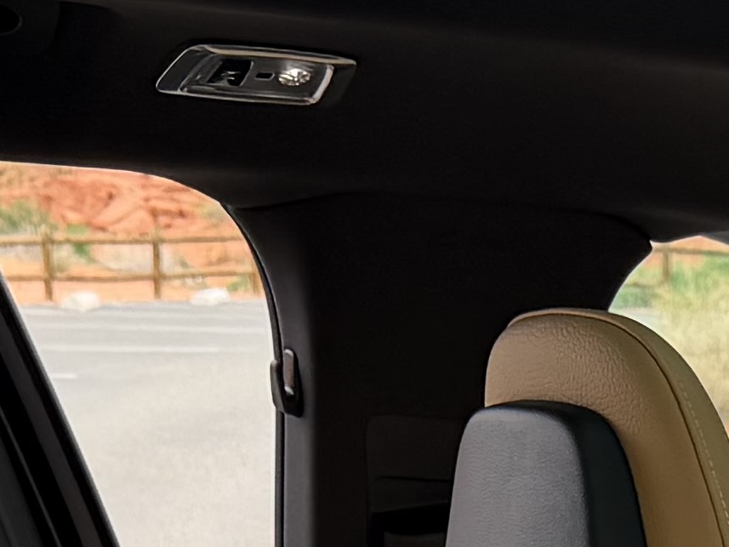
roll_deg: -0.9
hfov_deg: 12.3
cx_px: 618
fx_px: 3370
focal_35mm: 160
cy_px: 1753
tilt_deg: -25.0
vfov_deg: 7.8
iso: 80
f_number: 1.78
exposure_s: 1/627
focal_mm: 6.76
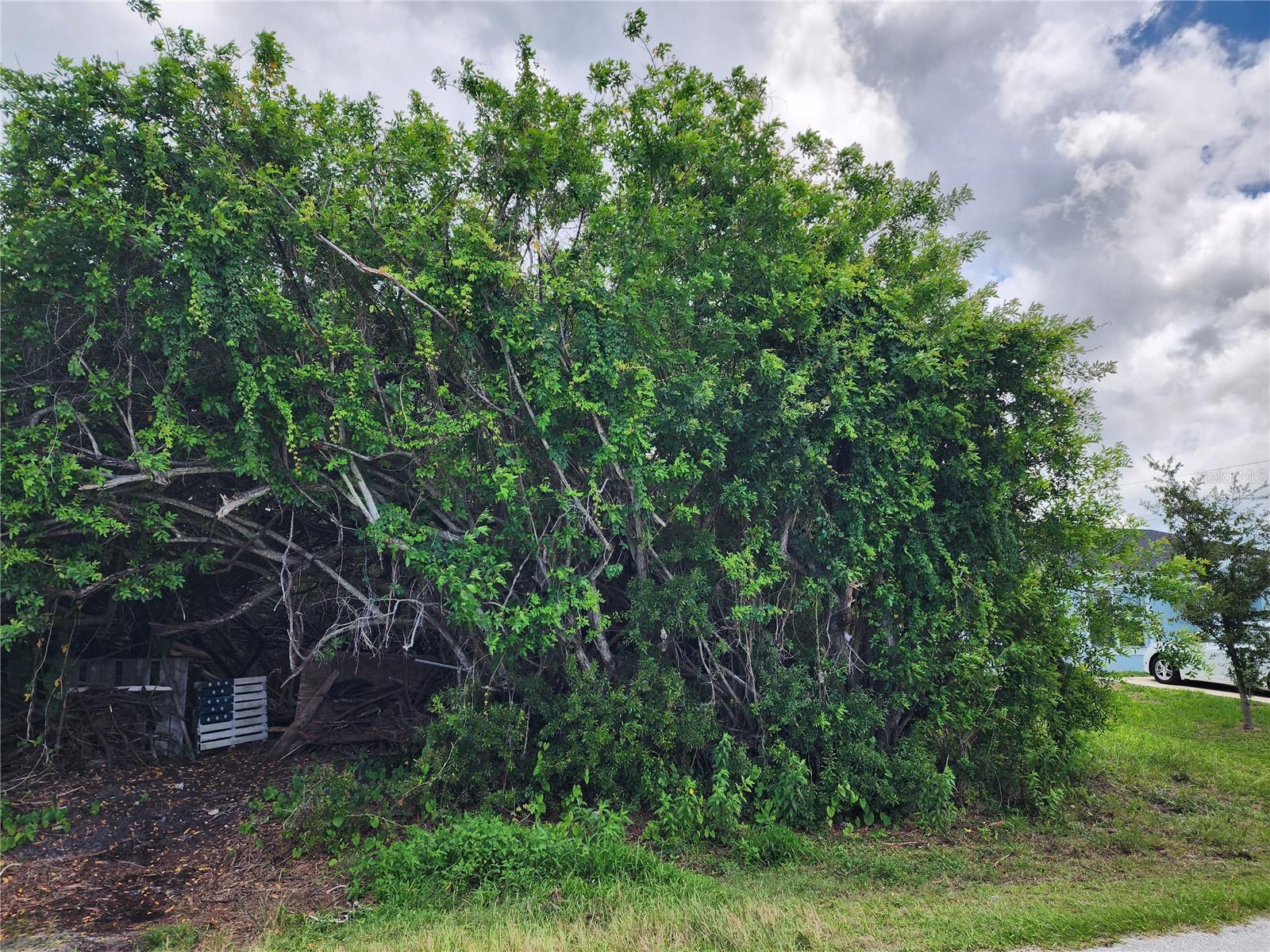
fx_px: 844
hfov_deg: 73.9
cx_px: 635
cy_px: 476
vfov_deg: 58.9
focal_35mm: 23
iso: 12
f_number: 1.8
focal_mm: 6.4
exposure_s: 1/494
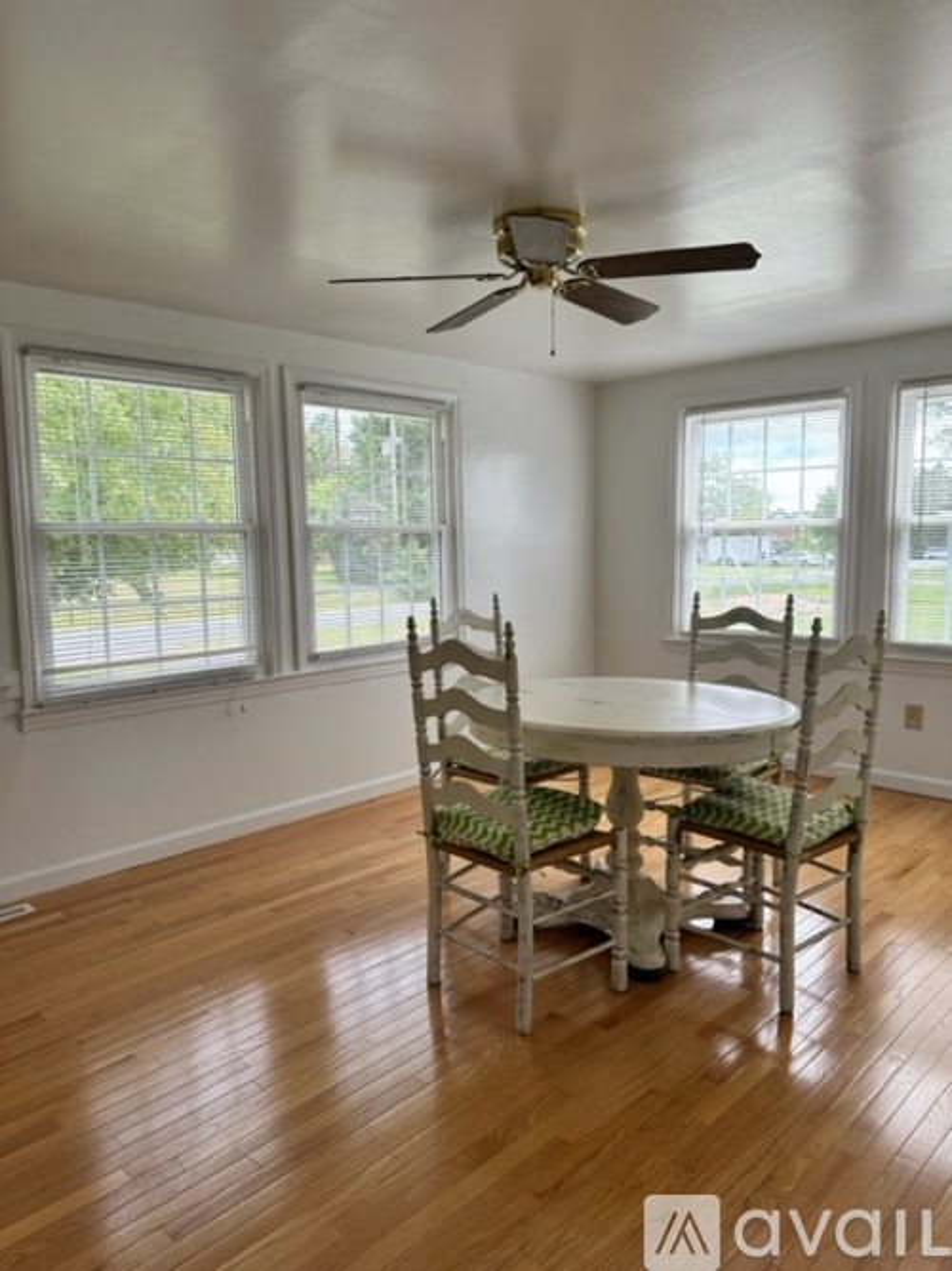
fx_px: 880
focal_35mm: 24
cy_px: 636
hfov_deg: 56.8
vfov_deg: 71.6
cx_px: 476
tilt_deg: -6.2
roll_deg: +1.3
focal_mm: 6.86
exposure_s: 1/291
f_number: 1.78
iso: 80
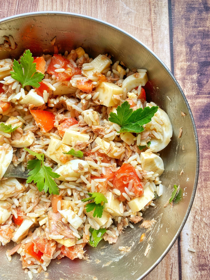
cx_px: 105
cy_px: 140
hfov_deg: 53.1
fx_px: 210
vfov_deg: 67.3
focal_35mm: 26
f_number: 1.8
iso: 32
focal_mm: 4.25
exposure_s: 1/122
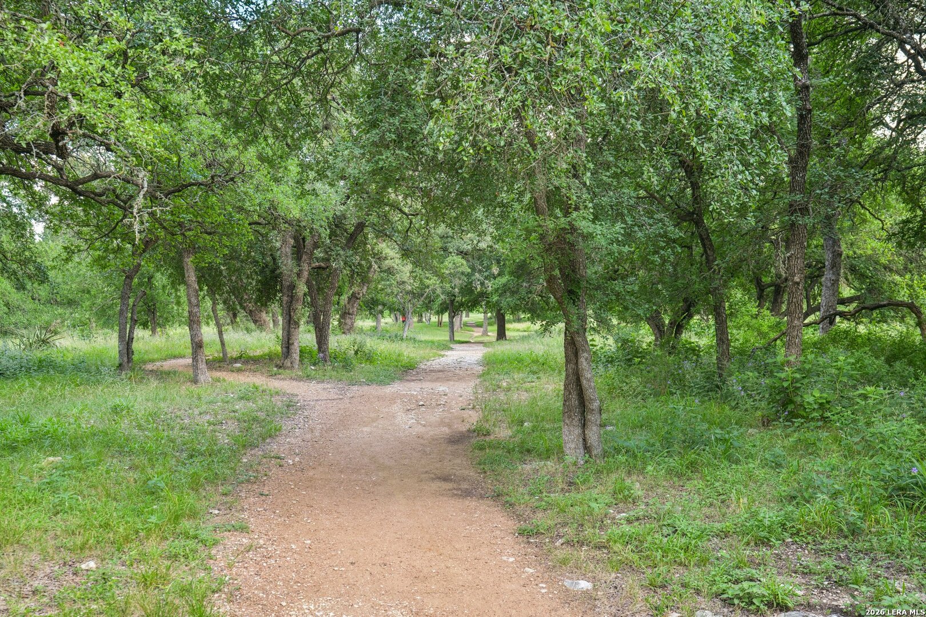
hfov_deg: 54.4
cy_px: 308
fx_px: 900
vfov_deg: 37.9
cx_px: 463
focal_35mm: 35
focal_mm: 35
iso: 200
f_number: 5.6
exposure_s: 1/20
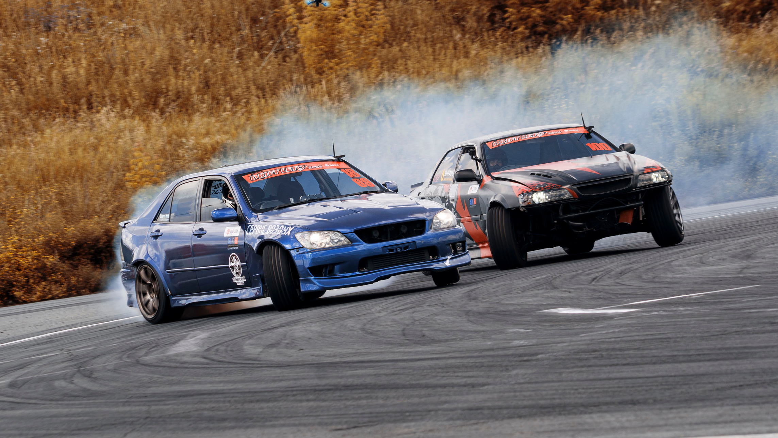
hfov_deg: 10.2
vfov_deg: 5.8
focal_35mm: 211
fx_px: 4353
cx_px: 403
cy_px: 213
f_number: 10
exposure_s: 1/160
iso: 100
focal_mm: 120
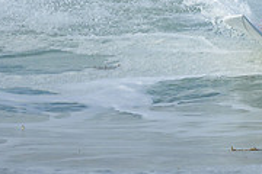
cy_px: -101
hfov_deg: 0.6
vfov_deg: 0.4
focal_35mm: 3531
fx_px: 25696
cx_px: 270
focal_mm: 800
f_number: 6.3
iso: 320
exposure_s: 1/2000
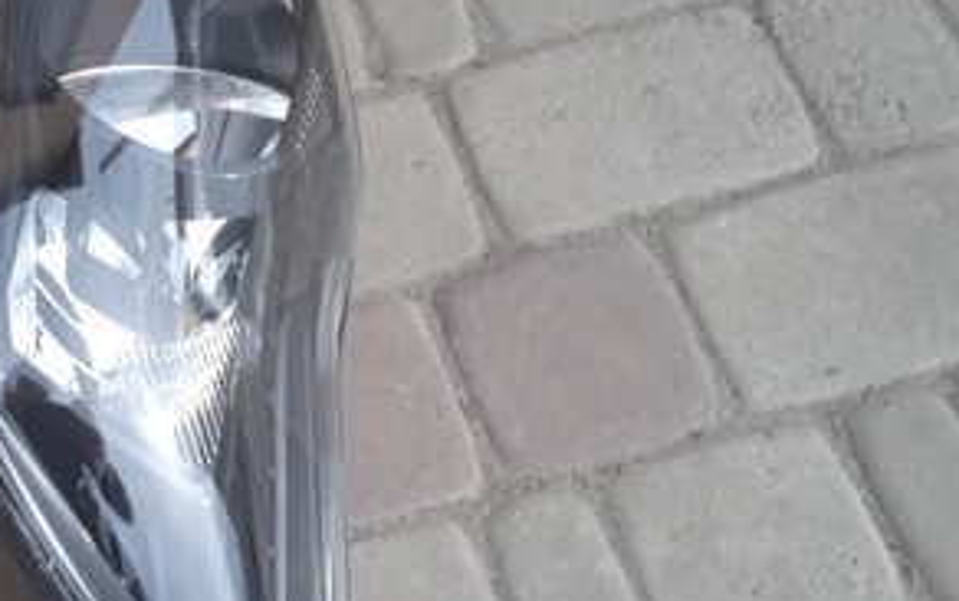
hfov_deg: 30.6
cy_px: 279
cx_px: 174
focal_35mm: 65
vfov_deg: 20.0
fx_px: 1700
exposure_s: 1/446
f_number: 2.2
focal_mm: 3.43
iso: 111
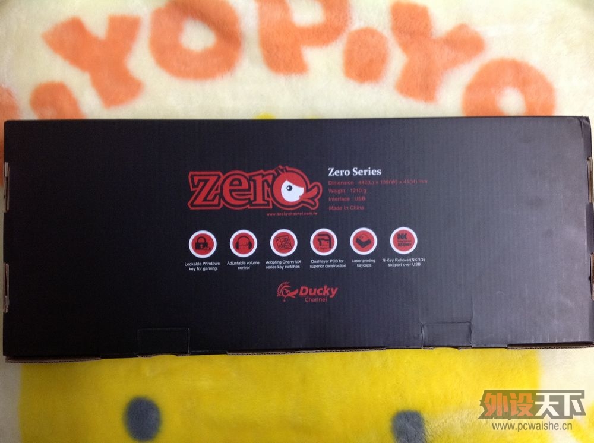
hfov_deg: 52.7
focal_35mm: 35
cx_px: 297
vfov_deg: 40.6
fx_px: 599
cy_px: 222
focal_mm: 4.28
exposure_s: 1/17
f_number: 2.4
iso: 200
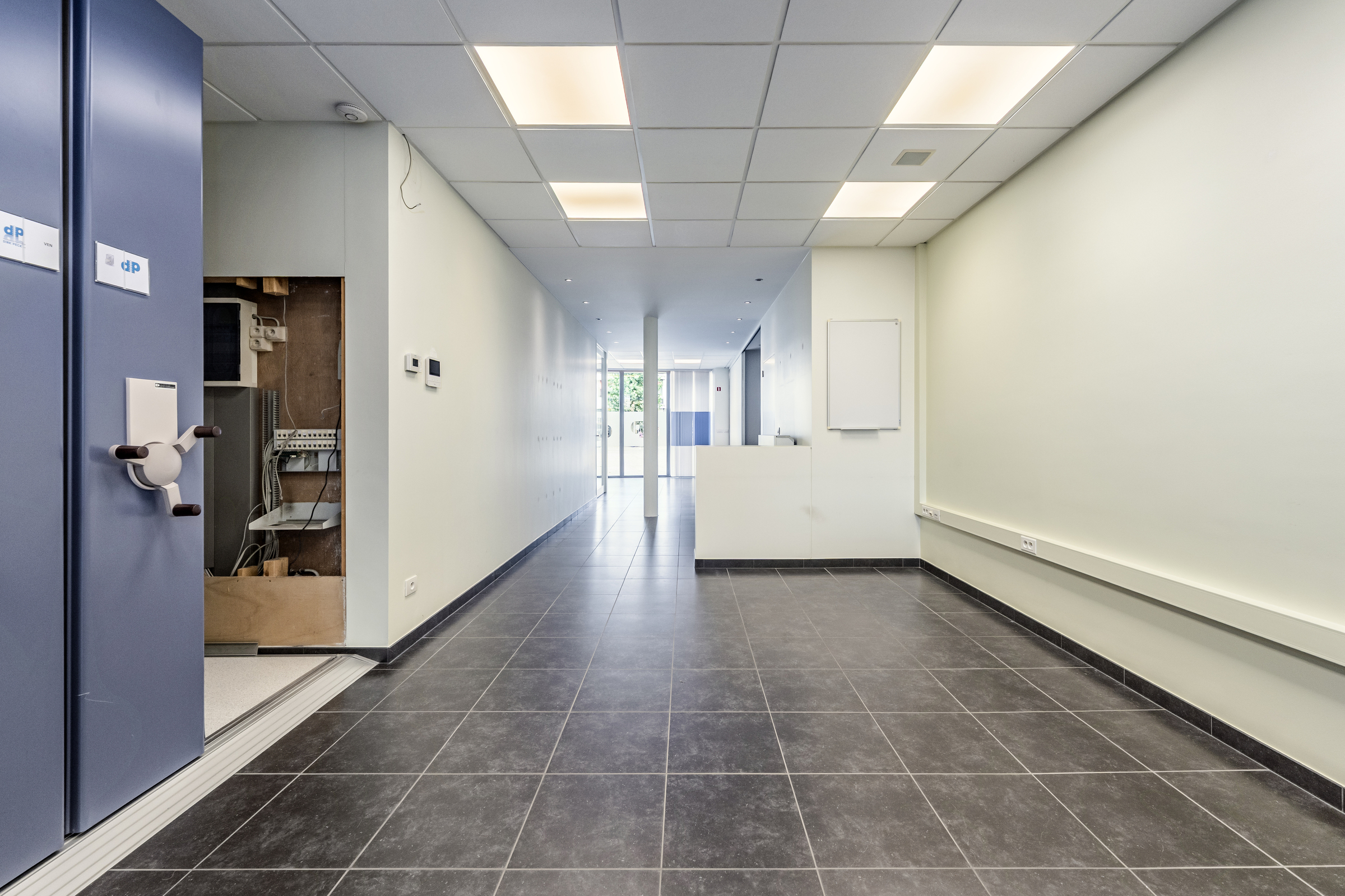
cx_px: 672
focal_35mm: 14
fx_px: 523
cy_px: 448
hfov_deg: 104.3
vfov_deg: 81.2
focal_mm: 14
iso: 250
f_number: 10
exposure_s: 1/80
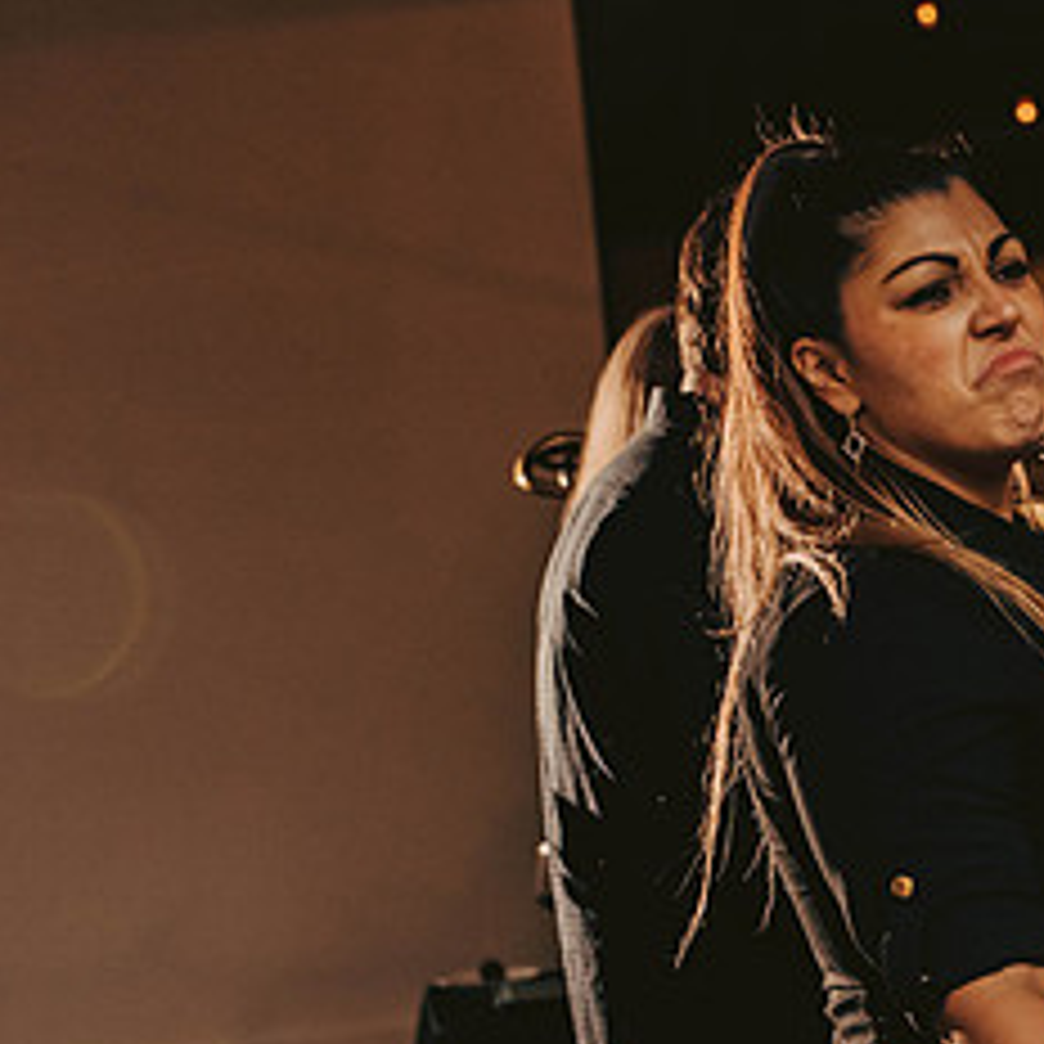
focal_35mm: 117
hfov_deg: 14.6
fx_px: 3992
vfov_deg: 14.8
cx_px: 1120
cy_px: 758
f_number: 3.2
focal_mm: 55
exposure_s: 1/200
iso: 1600
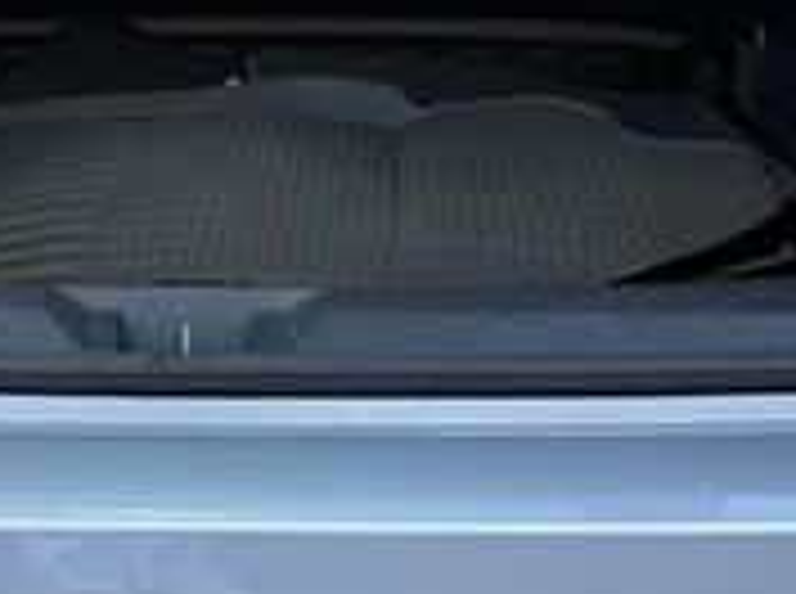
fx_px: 1997
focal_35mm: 87
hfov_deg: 22.3
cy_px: 122
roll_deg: -1.0
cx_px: 189
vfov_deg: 16.8
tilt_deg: -18.3
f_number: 1.78
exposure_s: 1/1361
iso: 100
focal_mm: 6.76
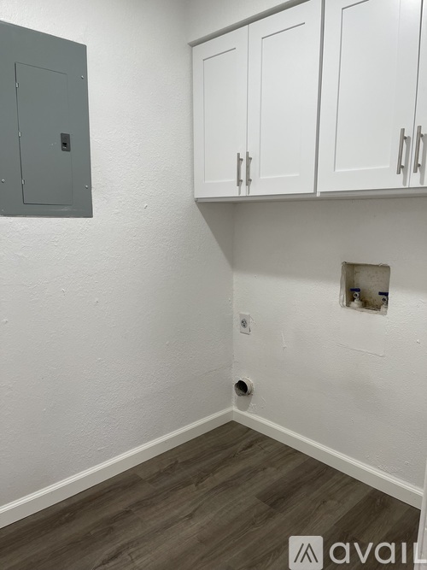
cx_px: 214
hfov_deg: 53.0
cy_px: 285
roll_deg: +0.0
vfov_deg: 67.3
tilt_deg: -9.7
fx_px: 428
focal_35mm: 26
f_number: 1.6
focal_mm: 5.1
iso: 100
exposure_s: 1/120
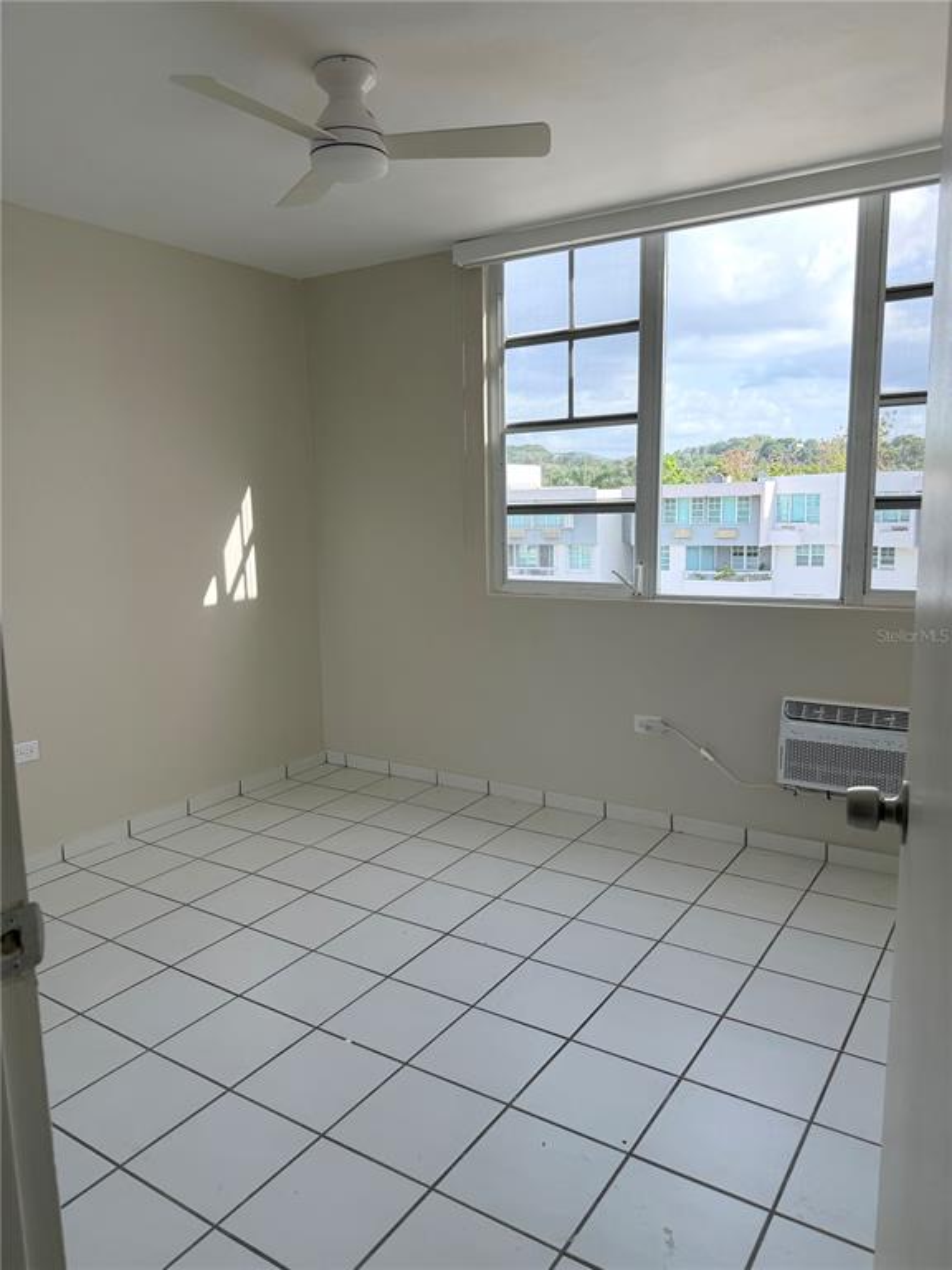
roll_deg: +1.0
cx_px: 476
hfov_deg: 56.8
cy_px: 635
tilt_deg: -9.0
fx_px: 880
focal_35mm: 24
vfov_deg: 71.6
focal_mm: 6.76
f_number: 1.78
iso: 100
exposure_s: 1/979
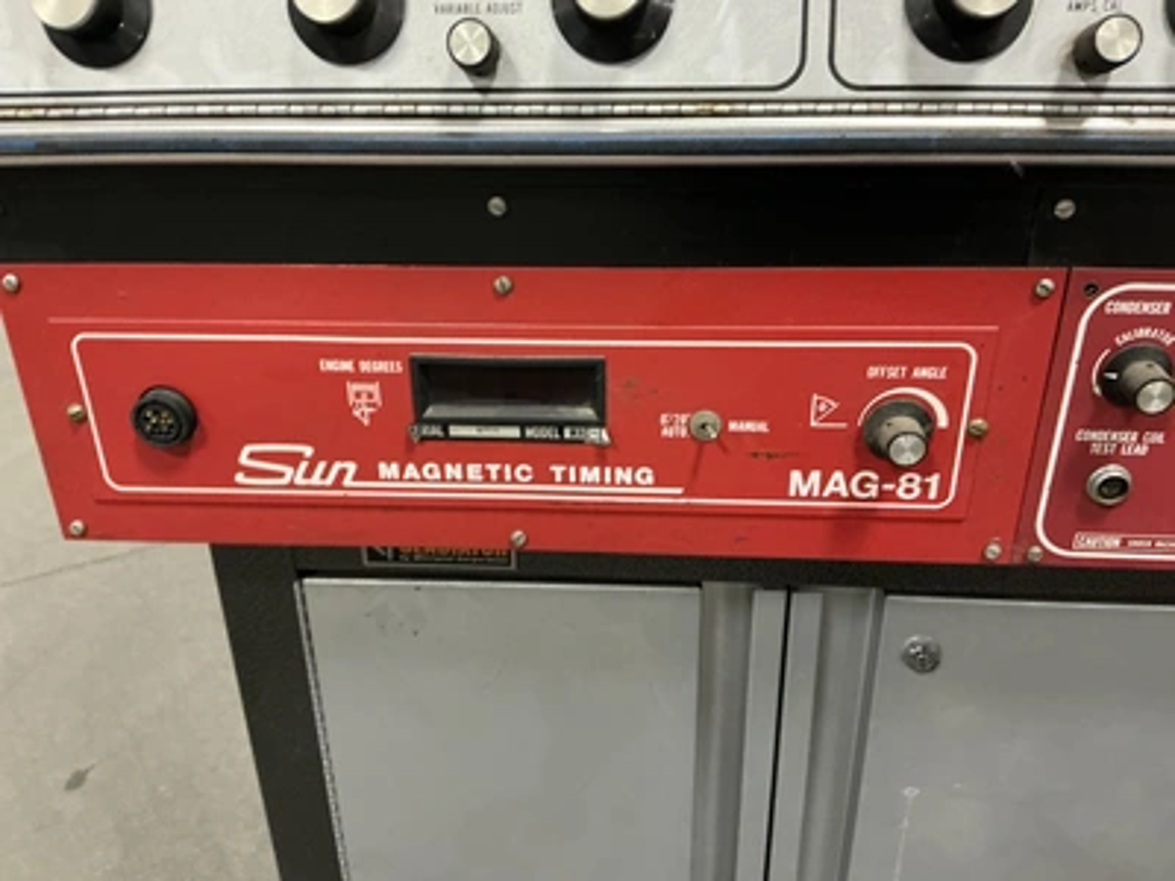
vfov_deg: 49.7
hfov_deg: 63.4
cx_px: 588
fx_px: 950
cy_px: 440
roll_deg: -0.3
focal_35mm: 28
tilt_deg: -25.6
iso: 320
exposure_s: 1/30
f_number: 1.8
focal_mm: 3
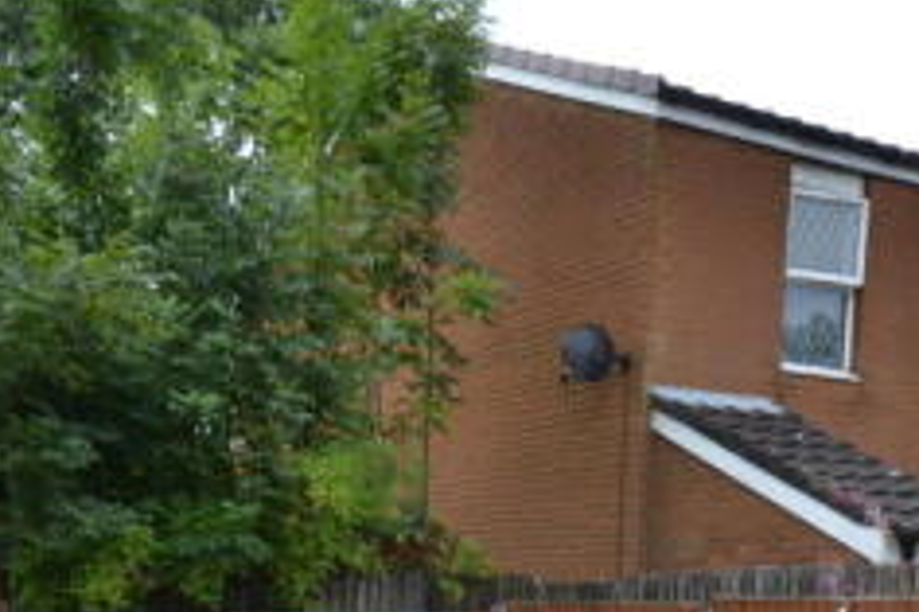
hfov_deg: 39.6
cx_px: 426
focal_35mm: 50
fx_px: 1275
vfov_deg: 24.1
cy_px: 766
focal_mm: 12
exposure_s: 1/125
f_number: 8
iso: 100
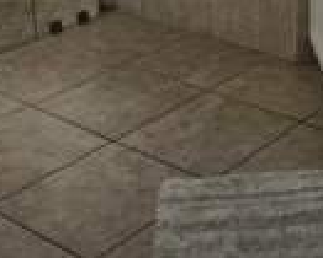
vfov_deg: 17.6
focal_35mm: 82
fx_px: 784
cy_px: -77
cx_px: 338
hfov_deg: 22.2
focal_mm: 5.4
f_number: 1.8
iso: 160
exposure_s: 1/120
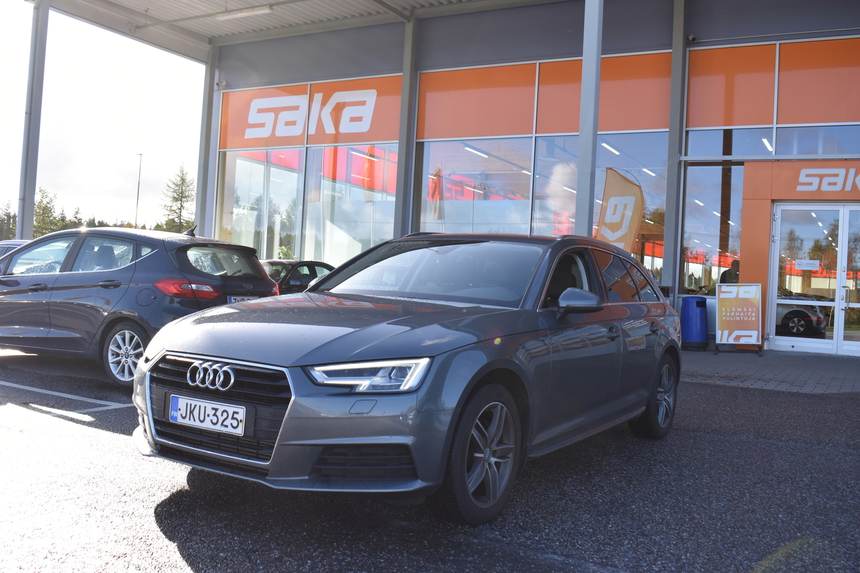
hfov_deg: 55.1
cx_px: 430
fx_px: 824
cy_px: 286
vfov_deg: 38.4
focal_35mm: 34
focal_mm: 23
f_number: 6.7
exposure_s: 1/250
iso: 200
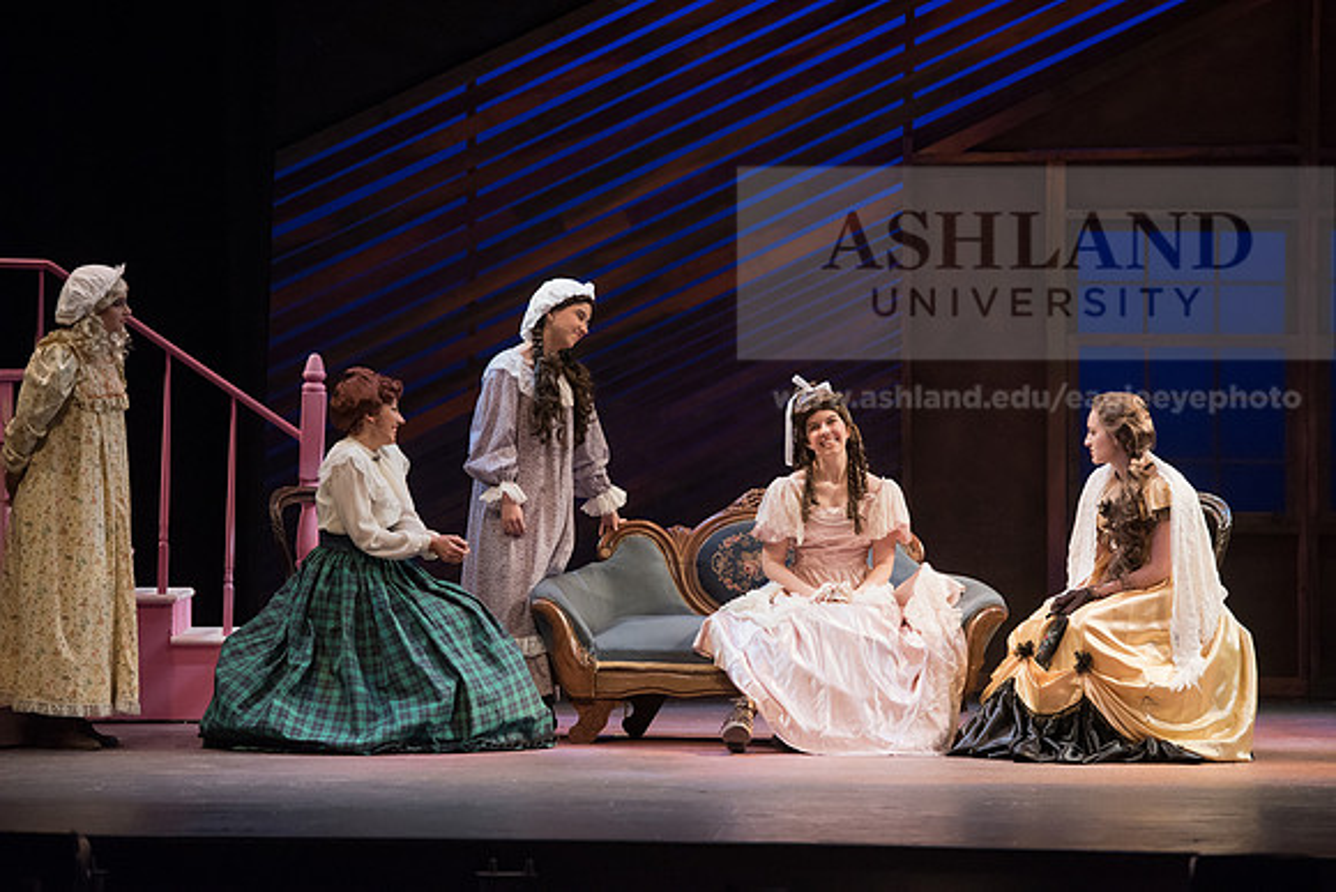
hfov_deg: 13.2
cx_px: 668
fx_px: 5753
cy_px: 446
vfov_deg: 8.9
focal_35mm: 155
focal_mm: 155
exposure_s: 1/400
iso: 3200
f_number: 4
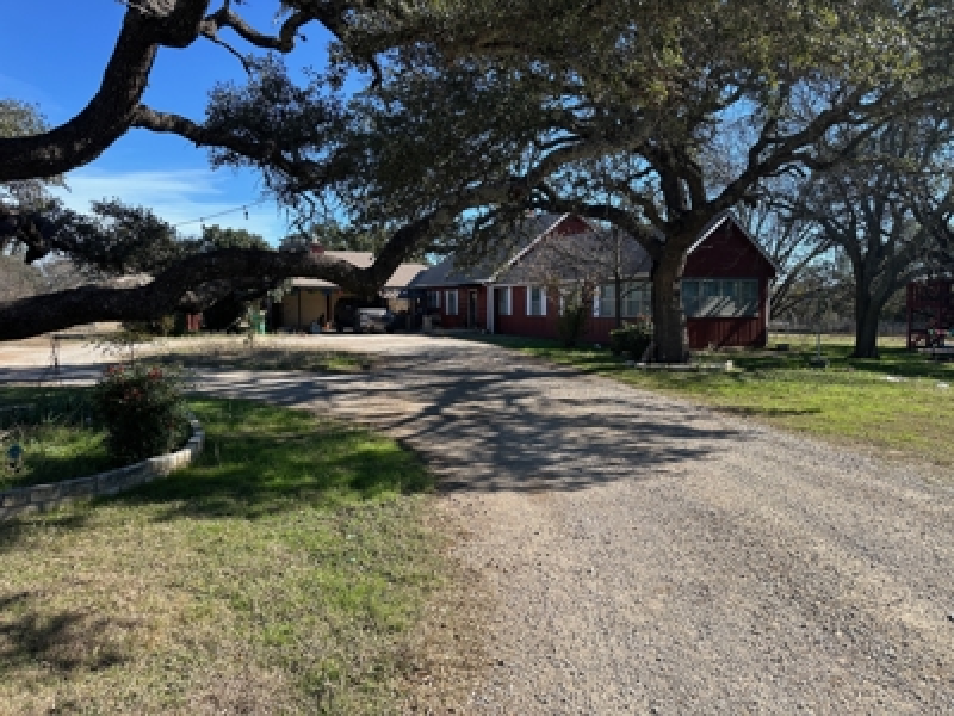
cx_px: 477
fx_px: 661
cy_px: 358
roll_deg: +0.2
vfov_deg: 56.8
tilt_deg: -4.9
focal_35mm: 24
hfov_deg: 71.6
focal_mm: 6.86
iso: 80
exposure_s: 1/2525
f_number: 1.78
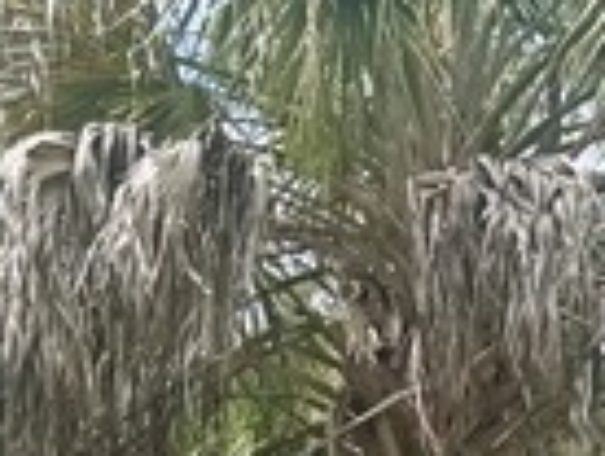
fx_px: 3116
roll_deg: -1.5
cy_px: 1565
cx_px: 219
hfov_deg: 11.1
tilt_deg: -4.7
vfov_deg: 7.1
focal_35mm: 178
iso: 80
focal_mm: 6.76
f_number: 1.78
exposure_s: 1/1261
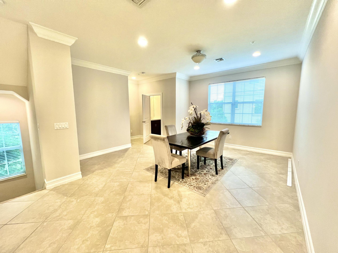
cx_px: 169
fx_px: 127
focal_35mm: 13
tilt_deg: -6.8
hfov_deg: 106.2
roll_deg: +0.5
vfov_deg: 89.9
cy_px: 126
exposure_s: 1/120
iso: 200
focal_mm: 1.57
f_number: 1.8
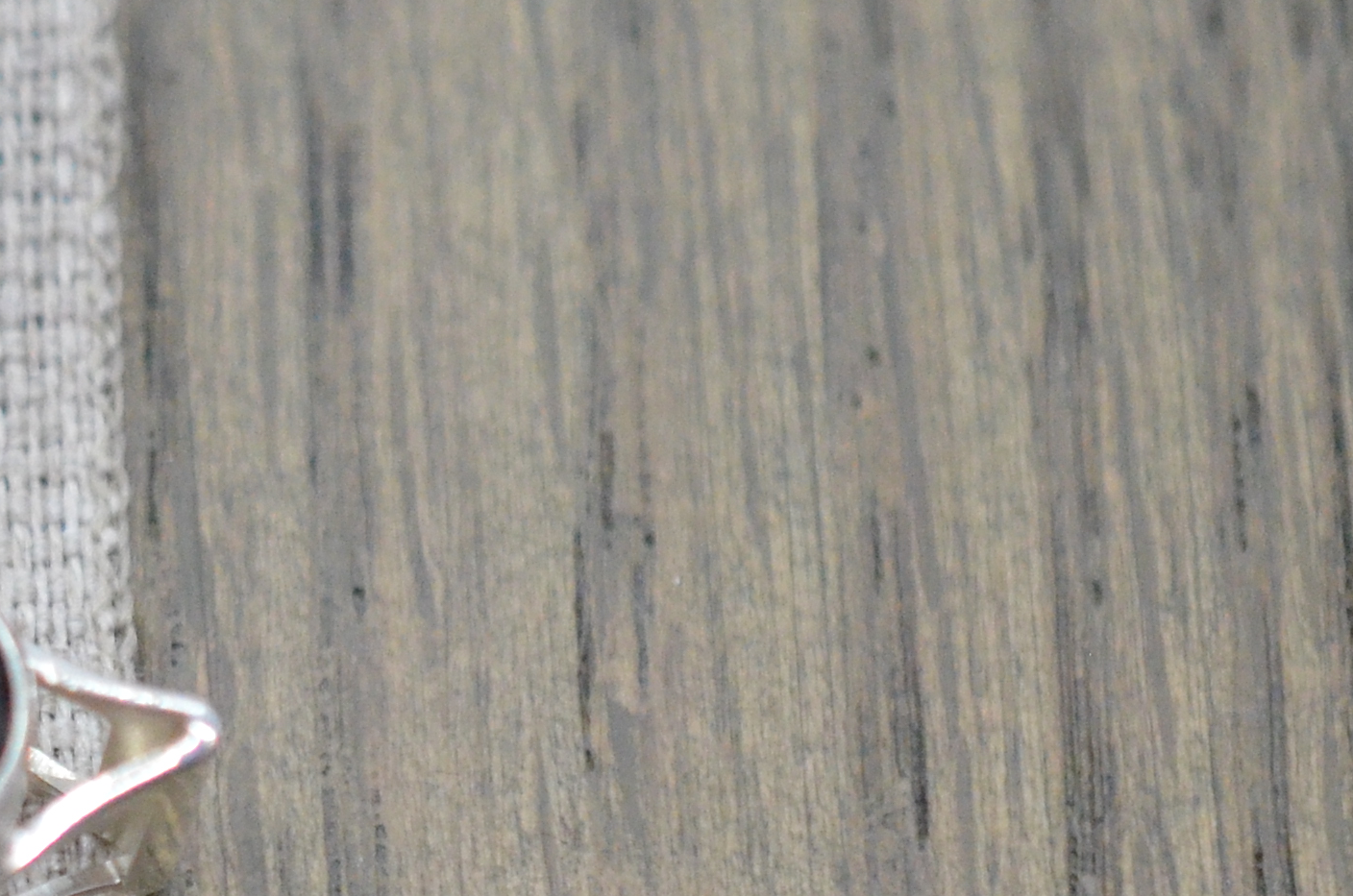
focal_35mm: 210
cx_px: -620
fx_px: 7877
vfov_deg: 6.5
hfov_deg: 9.6
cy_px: 608
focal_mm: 40
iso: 3200
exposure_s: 1/2500
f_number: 4
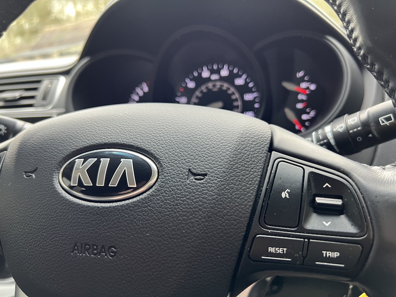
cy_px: 148
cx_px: 198
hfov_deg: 67.3
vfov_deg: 53.1
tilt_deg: -18.0
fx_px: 297
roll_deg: +6.8
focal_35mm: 26
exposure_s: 1/100
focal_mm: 5.7
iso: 125
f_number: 1.5
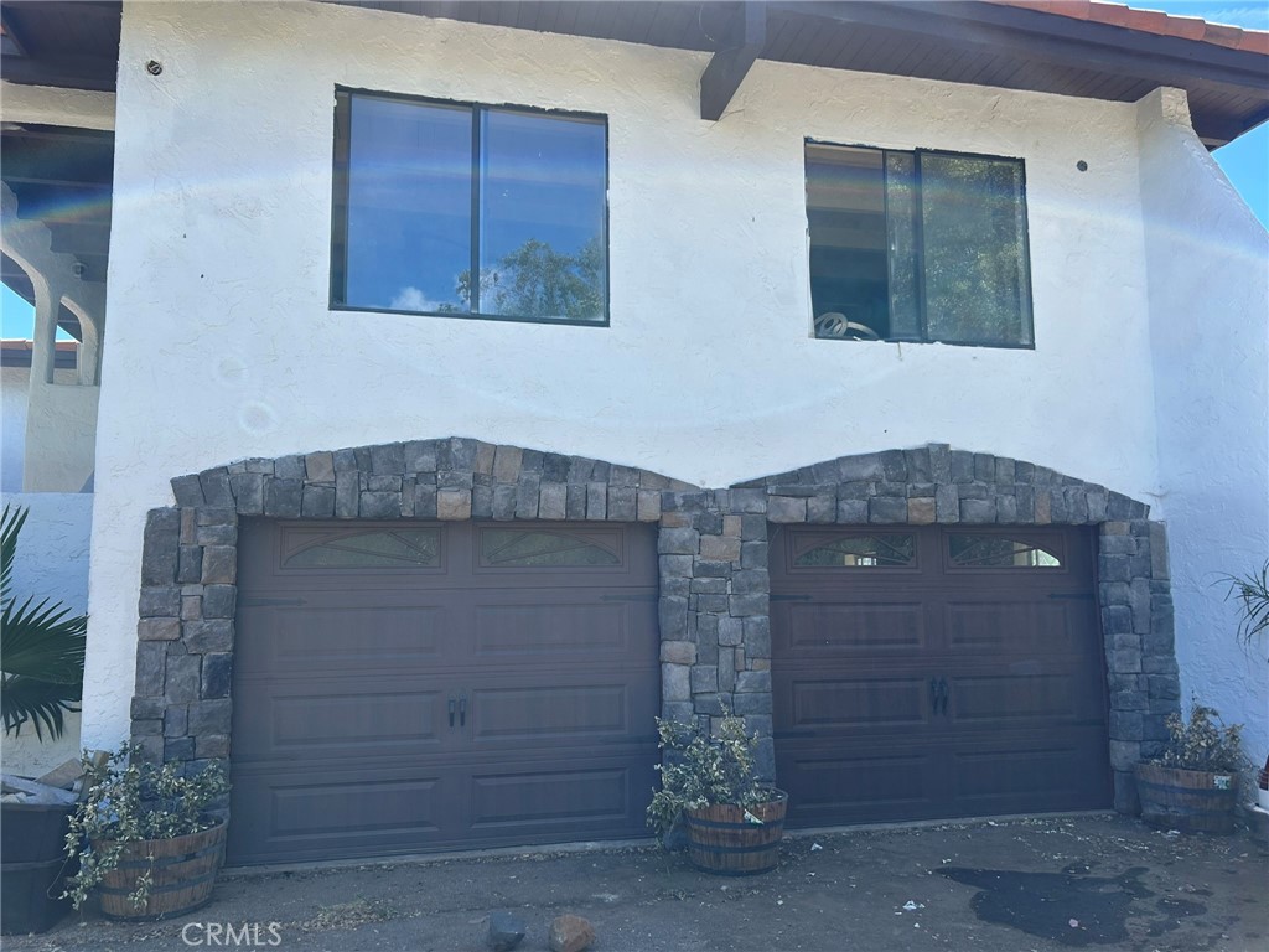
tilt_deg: +5.9
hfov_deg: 67.3
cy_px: 476
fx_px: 953
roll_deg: +1.4
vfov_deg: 53.1
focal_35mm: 26
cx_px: 634
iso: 50
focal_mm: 5.7
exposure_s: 1/1147
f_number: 1.5
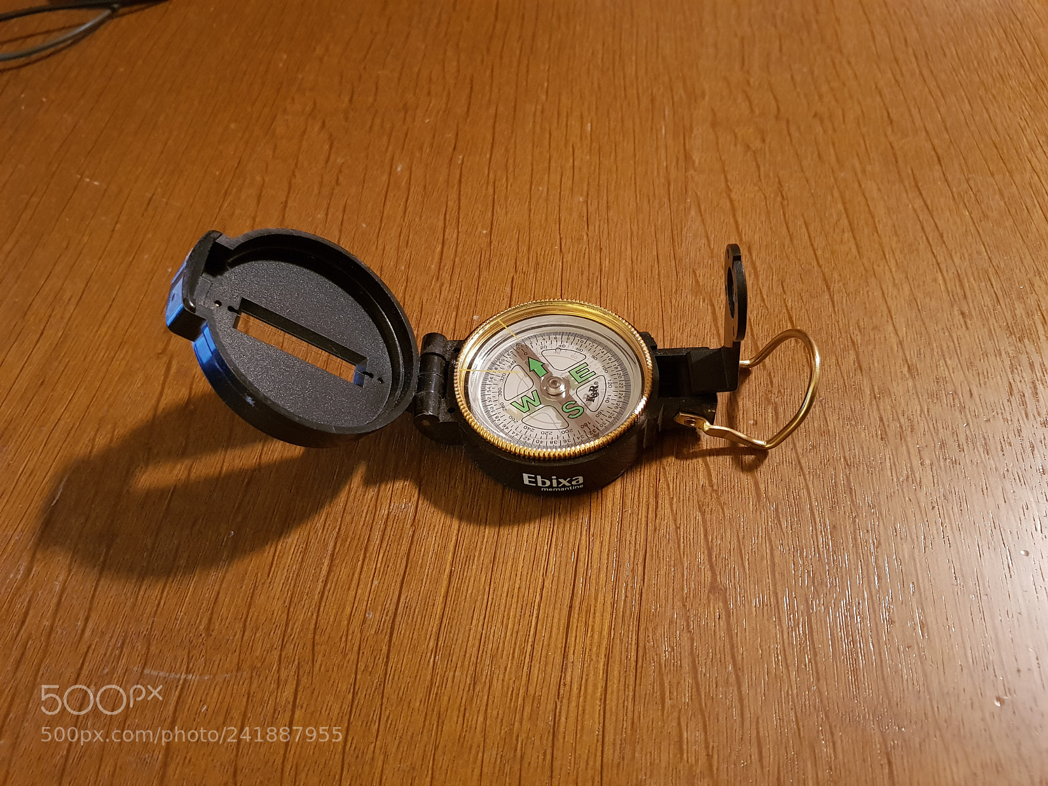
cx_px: 524
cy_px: 393
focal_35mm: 26
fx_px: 787
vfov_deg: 53.1
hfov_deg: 67.3
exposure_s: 1/10
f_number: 1.7
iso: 250
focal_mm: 4.2
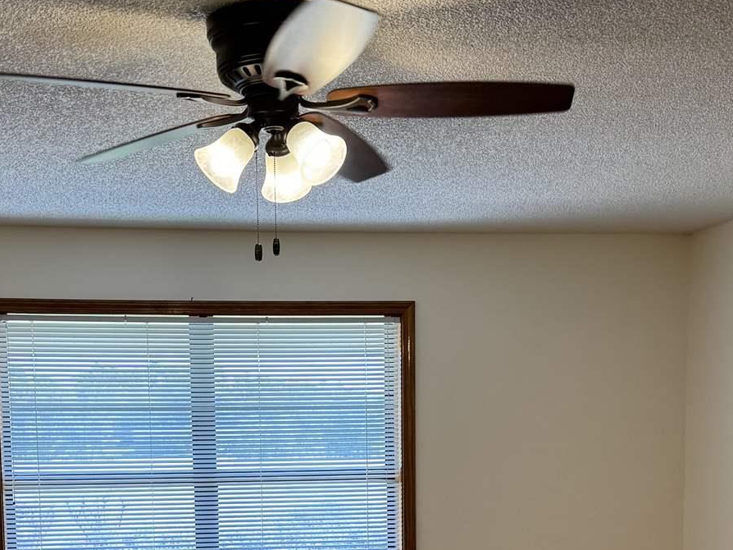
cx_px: 312
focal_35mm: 55
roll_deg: +1.5
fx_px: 1164
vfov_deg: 25.4
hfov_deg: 34.9
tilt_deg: -5.4
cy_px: 534
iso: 80
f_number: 1.78
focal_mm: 6.86
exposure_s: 1/120
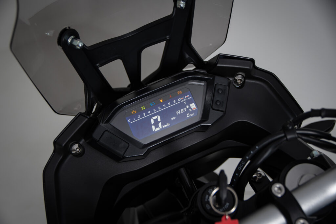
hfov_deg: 42.7
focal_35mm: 46
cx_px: 168
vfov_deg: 29.3
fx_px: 429
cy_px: 112
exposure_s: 1/80
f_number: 3.5
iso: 100
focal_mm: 31
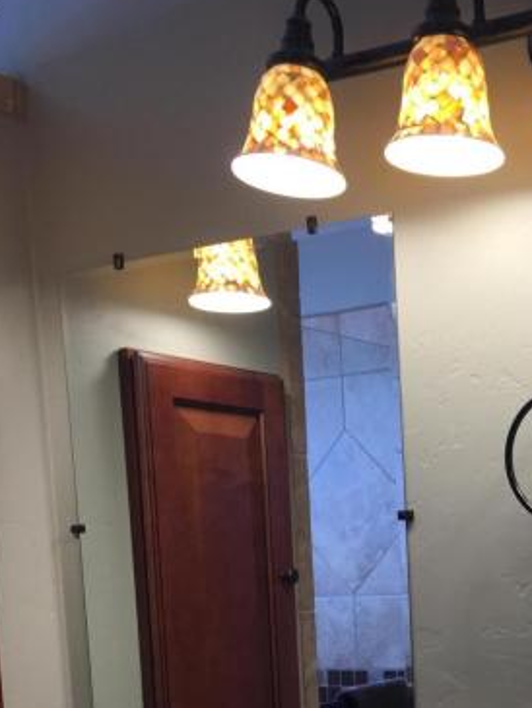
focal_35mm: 61
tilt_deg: -8.2
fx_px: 1249
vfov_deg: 29.5
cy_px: 718
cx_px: 516
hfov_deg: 23.2
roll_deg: +3.4
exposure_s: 1/60
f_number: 2.2
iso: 32
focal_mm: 4.15
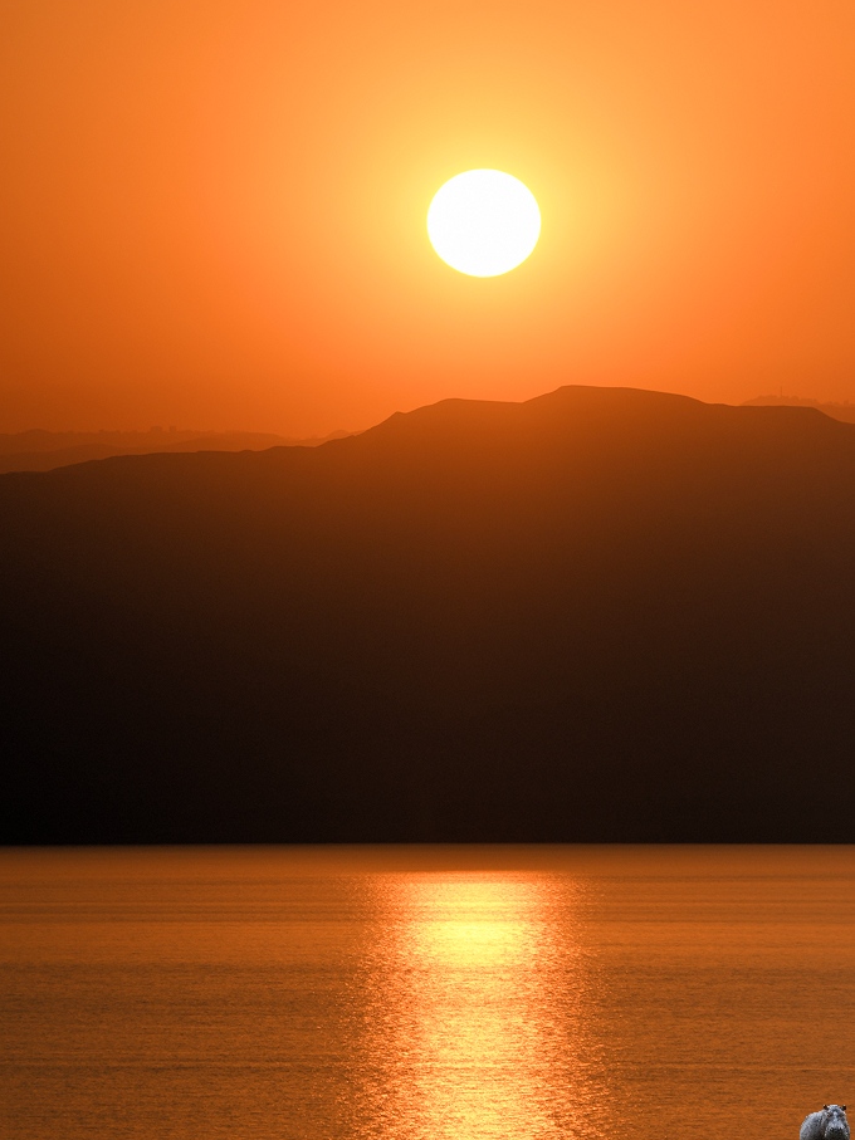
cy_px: 539
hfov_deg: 4.3
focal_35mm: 342
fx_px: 11266
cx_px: 427
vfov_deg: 5.8
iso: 250
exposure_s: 1/8000
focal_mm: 210
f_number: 5
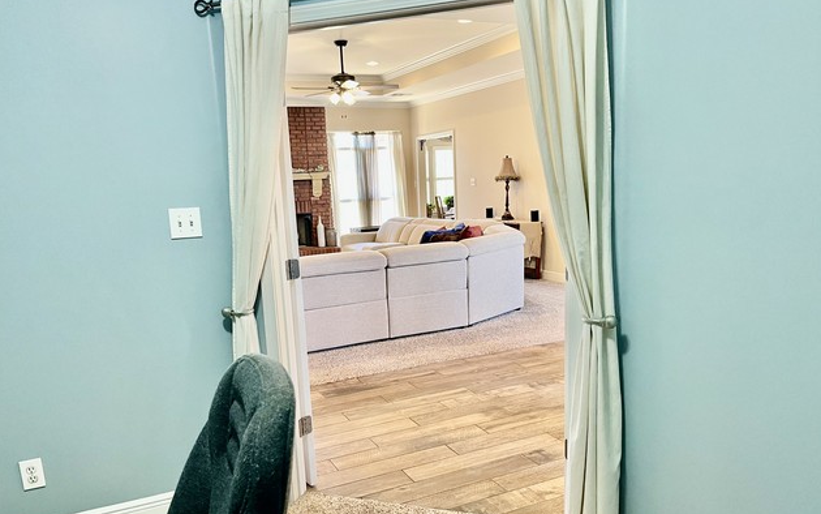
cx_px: 414
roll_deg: +2.7
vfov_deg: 44.4
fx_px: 627
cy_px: 300
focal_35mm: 28
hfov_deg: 66.5
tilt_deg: -11.6
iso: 160
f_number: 1.6
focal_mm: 5.1
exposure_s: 1/60
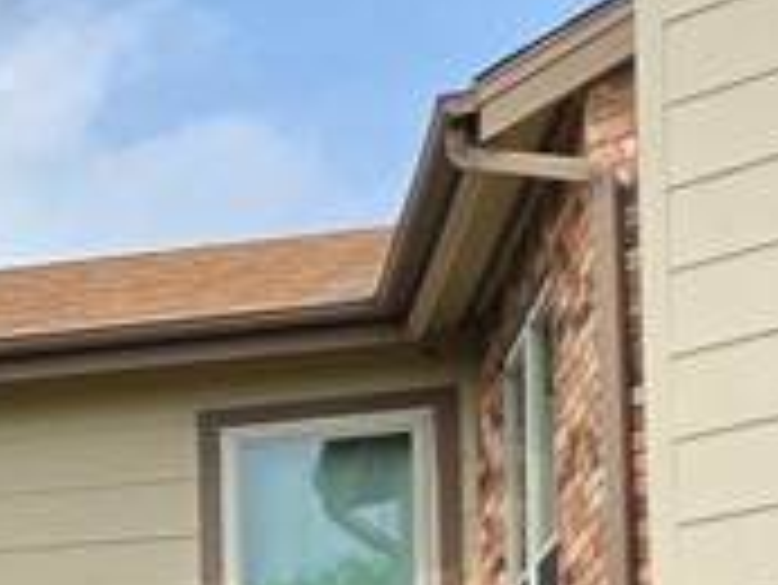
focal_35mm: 136
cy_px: 990
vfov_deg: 10.4
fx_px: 3059
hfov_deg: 11.0
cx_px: -1354
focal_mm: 5.4
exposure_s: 1/2921
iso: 64
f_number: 1.8
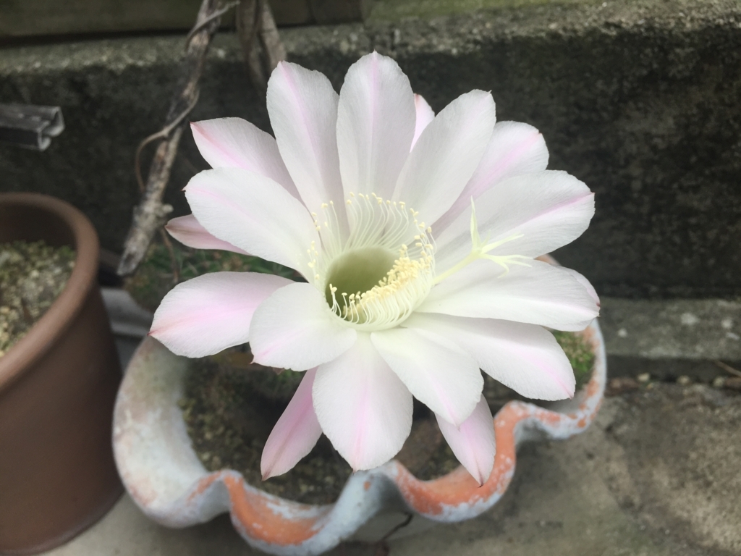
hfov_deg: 61.7
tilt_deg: -45.3
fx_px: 621
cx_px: 370
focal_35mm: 29
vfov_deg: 48.2
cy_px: 278
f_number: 2.2
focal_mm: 4.15
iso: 32
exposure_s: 1/120
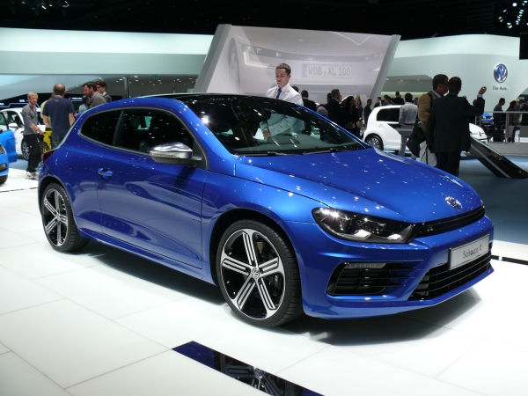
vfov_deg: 40.7
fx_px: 534
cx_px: 264
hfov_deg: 52.6
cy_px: 198
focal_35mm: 35
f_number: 4
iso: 100
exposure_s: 1/160
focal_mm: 7.4
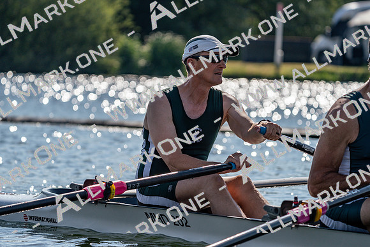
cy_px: 124
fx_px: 2570
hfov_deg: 8.2
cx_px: 185
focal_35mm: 250
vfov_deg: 5.5
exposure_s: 1/1600
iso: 100
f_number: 5.6
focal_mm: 250
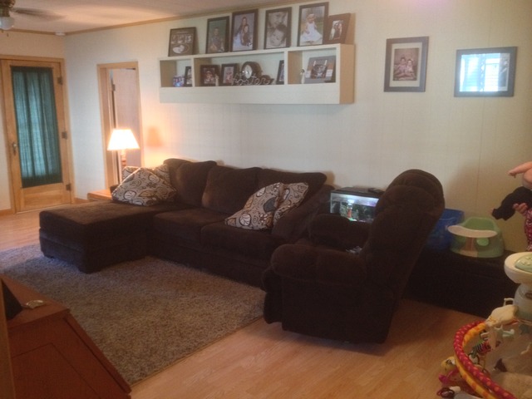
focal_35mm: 35
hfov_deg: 52.6
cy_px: 200
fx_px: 538
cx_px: 266
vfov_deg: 40.7
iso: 400
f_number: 2.4
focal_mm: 4.28
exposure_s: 1/17
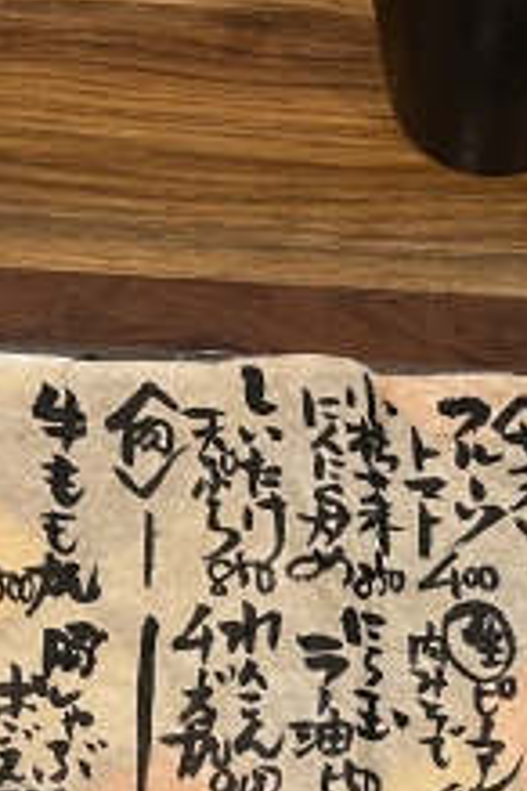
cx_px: 368
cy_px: 860
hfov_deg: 17.2
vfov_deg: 24.1
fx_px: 1735
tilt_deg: -74.3
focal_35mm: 79
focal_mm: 5.7
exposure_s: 1/50
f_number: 1.5
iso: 125
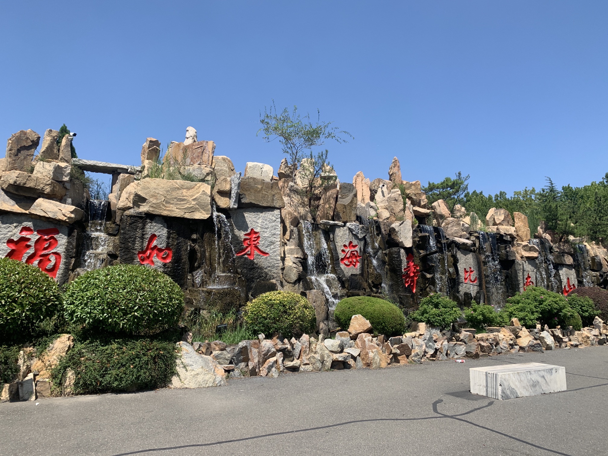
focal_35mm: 26
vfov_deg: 53.1
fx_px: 457
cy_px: 228
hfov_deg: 67.3
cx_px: 304
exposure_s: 1/1953
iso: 25
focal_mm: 4.25
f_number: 1.8
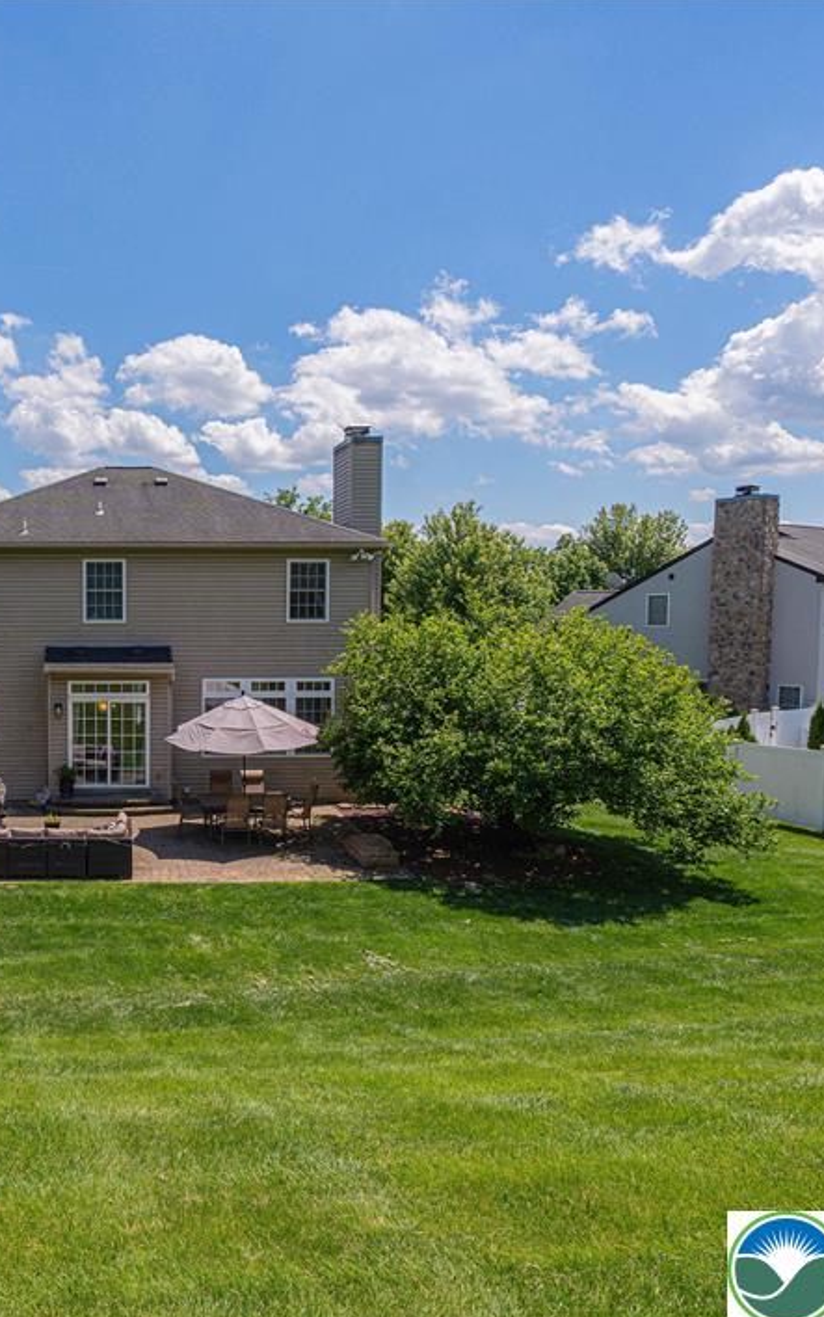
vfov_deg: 72.5
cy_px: 670
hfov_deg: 45.7
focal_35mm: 25
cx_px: 121
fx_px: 898
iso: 320
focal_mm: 16
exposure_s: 1/4000
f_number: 9
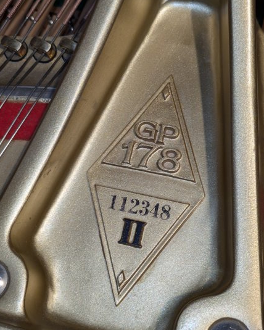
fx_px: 654
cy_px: 167
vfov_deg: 28.3
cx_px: 143
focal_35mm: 67
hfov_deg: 22.8
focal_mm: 5.43
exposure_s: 1/120
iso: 51
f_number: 1.89
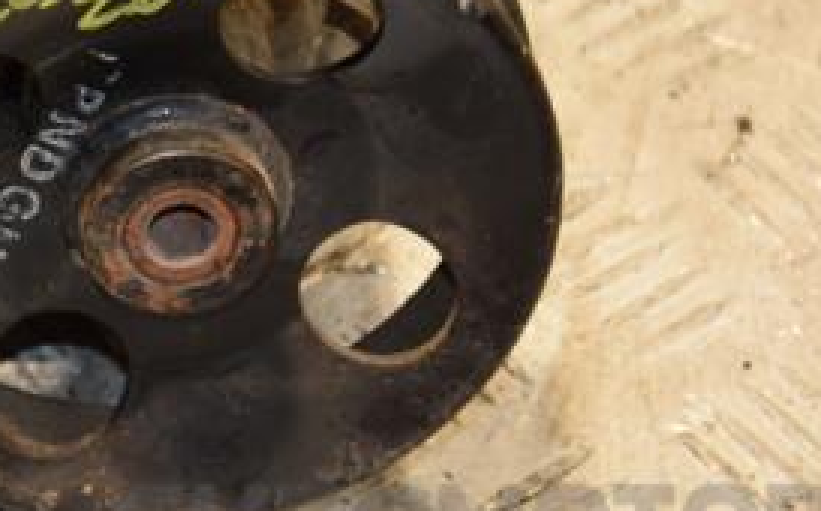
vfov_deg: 5.9
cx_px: 69
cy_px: 129
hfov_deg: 9.4
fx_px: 4962
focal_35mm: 222
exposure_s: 1/100
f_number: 5.3
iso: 800
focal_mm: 66
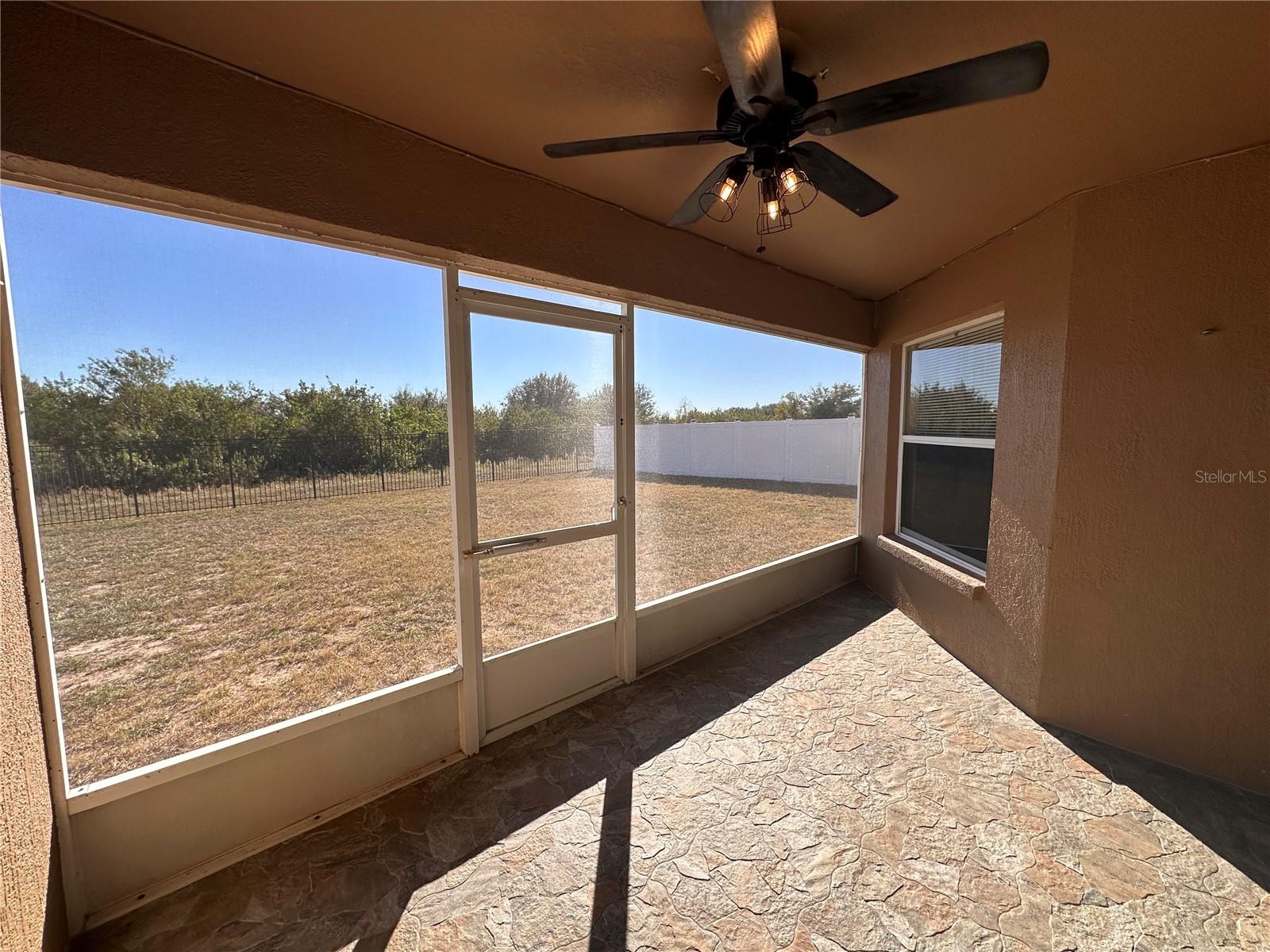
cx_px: 635
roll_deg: +0.2
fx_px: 514
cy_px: 476
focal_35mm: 14
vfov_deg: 85.7
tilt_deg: -5.5
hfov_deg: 102.1
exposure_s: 1/1125
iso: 40
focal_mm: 2.22
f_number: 2.2
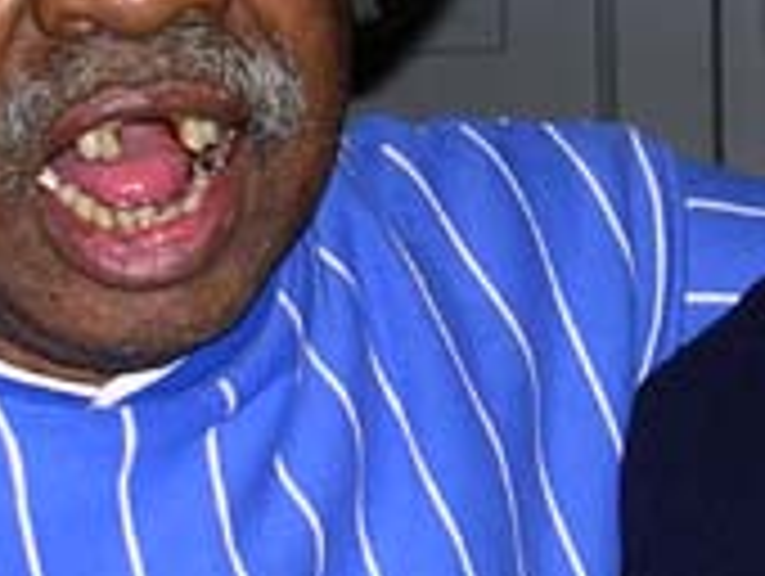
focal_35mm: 134
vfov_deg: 11.1
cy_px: 180
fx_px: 2966
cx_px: 536
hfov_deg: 14.7
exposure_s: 1/60.1
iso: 50
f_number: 2.8
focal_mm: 5.8
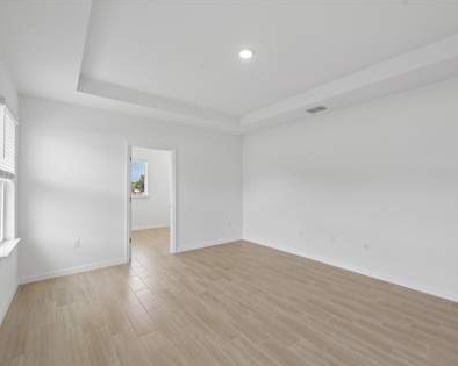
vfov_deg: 80.4
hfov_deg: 93.1
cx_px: 241
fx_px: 217
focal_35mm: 16
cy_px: 182
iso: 400
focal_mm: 14
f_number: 8
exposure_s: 1/60
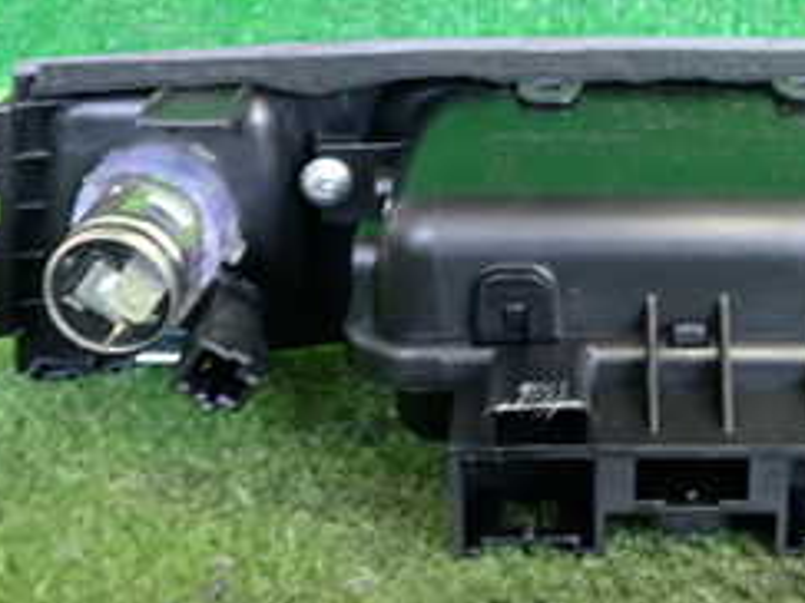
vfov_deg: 19.9
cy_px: 239
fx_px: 1720
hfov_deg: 25.9
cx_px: 626
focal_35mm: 74
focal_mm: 5.4
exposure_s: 1/30
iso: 250
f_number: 2.3
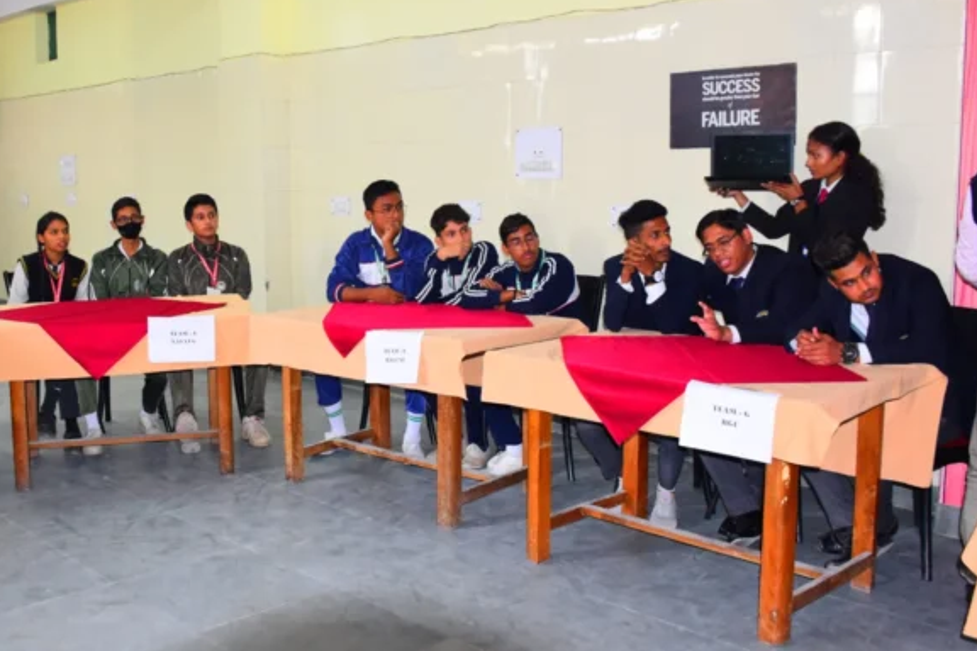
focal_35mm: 40
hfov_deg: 48.0
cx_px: 363
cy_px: 302
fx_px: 1085
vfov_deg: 33.4
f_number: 4.5
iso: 800
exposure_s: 1/80
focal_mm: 20
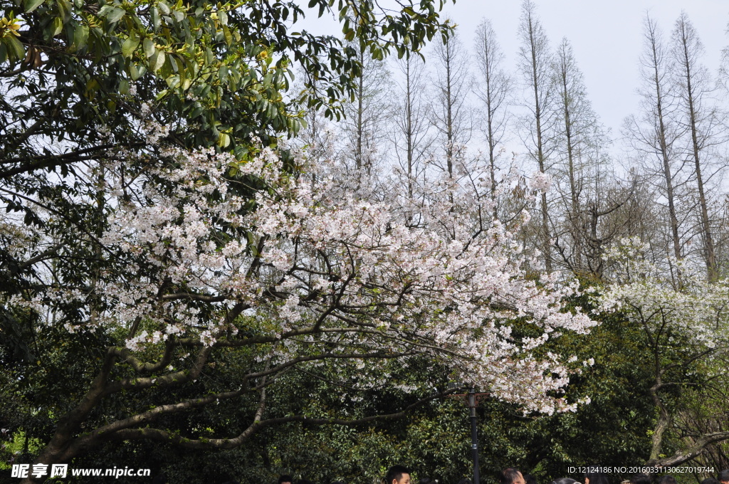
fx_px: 849
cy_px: 242
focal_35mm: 42
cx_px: 364
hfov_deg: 46.5
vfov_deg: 31.8
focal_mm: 28
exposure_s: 1/500
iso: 500
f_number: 11
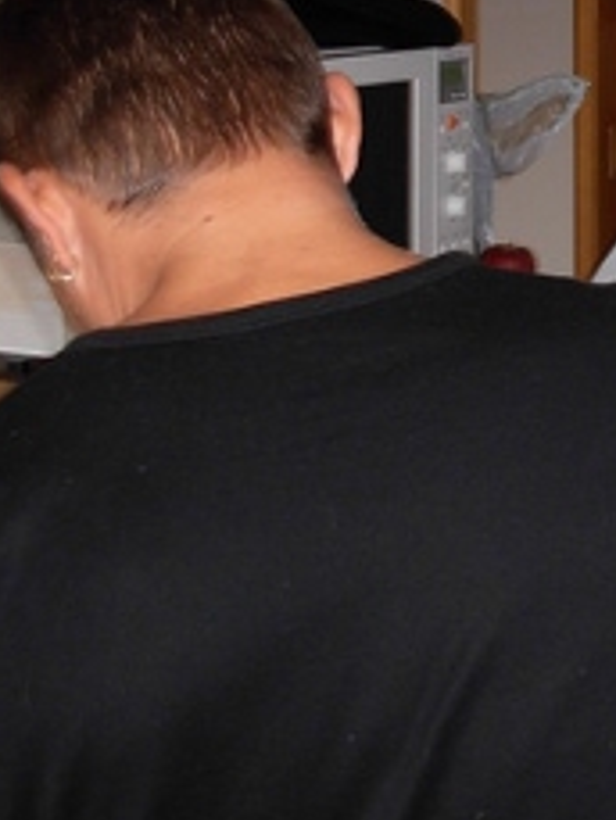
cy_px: 57
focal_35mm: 106
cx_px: 655
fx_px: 2513
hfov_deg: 13.7
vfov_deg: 18.2
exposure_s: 1/32
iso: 79
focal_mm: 6.3
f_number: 2.9
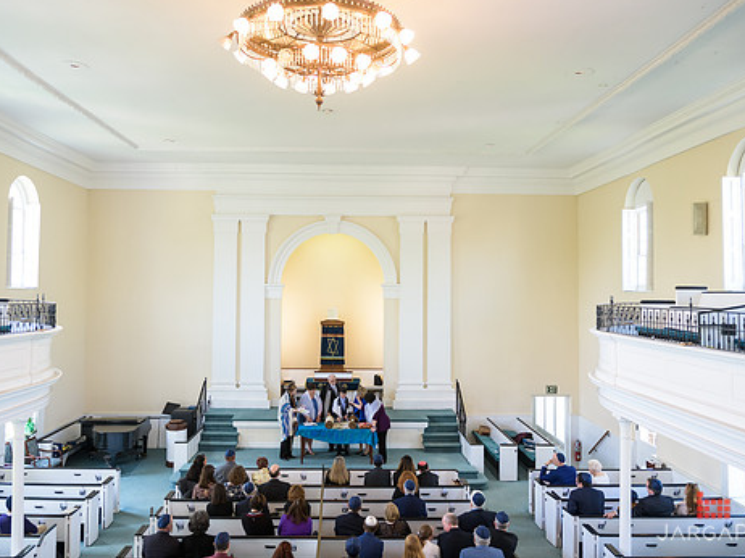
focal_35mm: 29
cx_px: 343
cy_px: 264
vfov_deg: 48.2
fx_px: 624
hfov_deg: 61.6
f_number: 3.2
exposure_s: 1/160
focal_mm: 24
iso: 1000
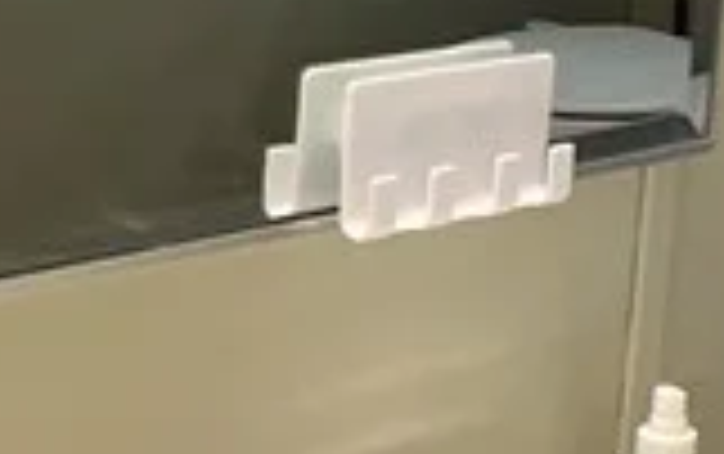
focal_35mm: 175
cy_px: 202
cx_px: 2159
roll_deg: -10.9
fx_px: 3457
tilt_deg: -14.8
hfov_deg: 9.4
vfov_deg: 7.5
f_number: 1.5
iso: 125
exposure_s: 1/120
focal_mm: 5.7
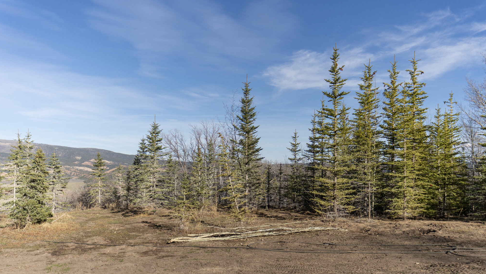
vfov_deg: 36.6
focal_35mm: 32
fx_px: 412
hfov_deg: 61.0
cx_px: 246
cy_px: 161
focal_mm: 30
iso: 100
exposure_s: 1/2500
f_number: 2.8
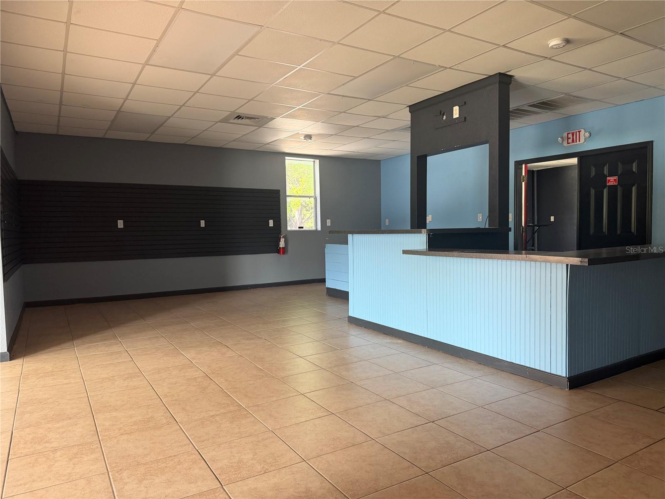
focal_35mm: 24
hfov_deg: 71.6
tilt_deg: -2.8
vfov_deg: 56.8
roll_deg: +1.3
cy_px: 250
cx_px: 332
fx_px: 461
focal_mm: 6.76
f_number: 1.78
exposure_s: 1/62
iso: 200
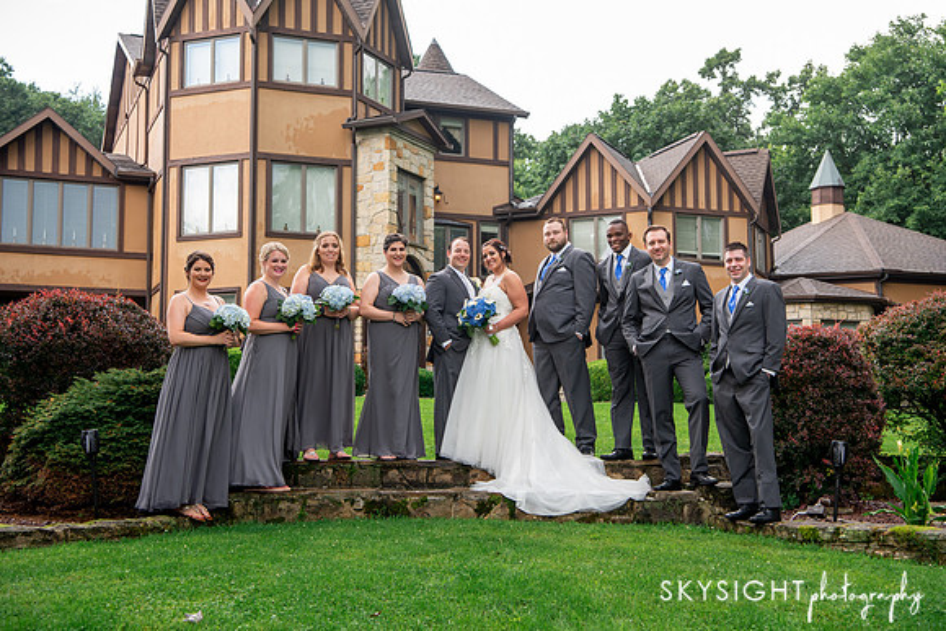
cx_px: 473
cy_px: 316
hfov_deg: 40.3
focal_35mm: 49
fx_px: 1289
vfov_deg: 27.5
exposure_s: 1/250
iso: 400
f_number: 5
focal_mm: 48
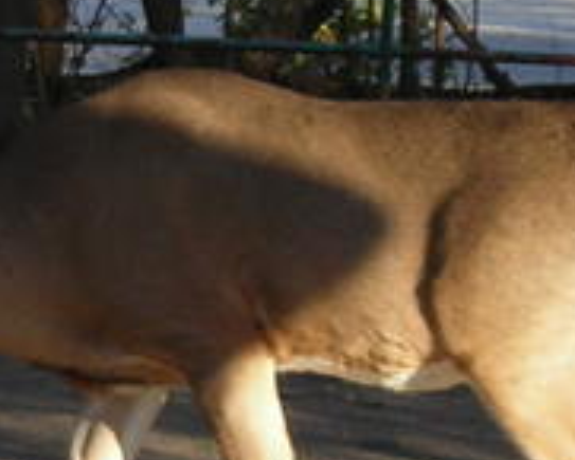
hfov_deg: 5.0
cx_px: -216
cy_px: 165
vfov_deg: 4.0
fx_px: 6606
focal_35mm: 388
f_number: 4.6
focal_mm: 14.8
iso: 50
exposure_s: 1/85.2
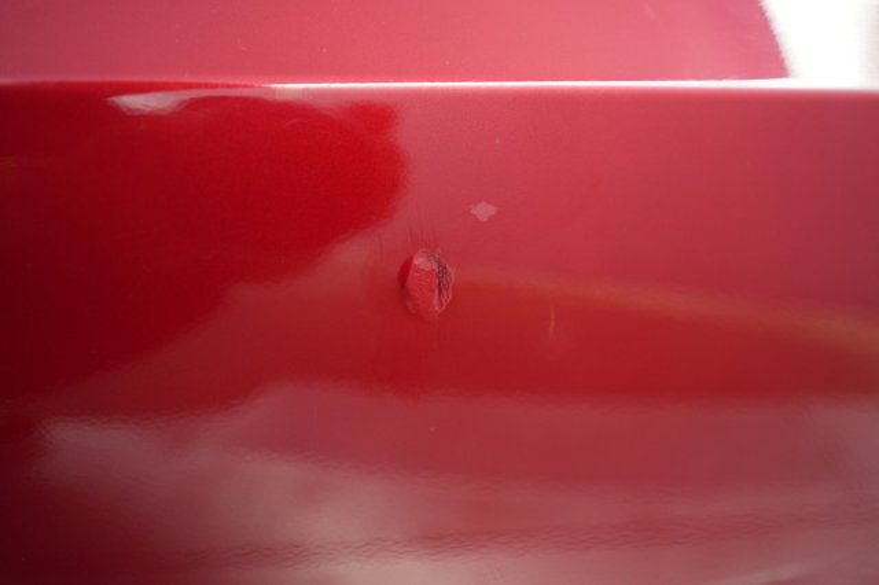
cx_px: 440
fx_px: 683
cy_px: 292
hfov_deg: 65.5
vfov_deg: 46.4
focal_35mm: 28
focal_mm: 28
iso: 1600
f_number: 2.8
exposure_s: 1/60
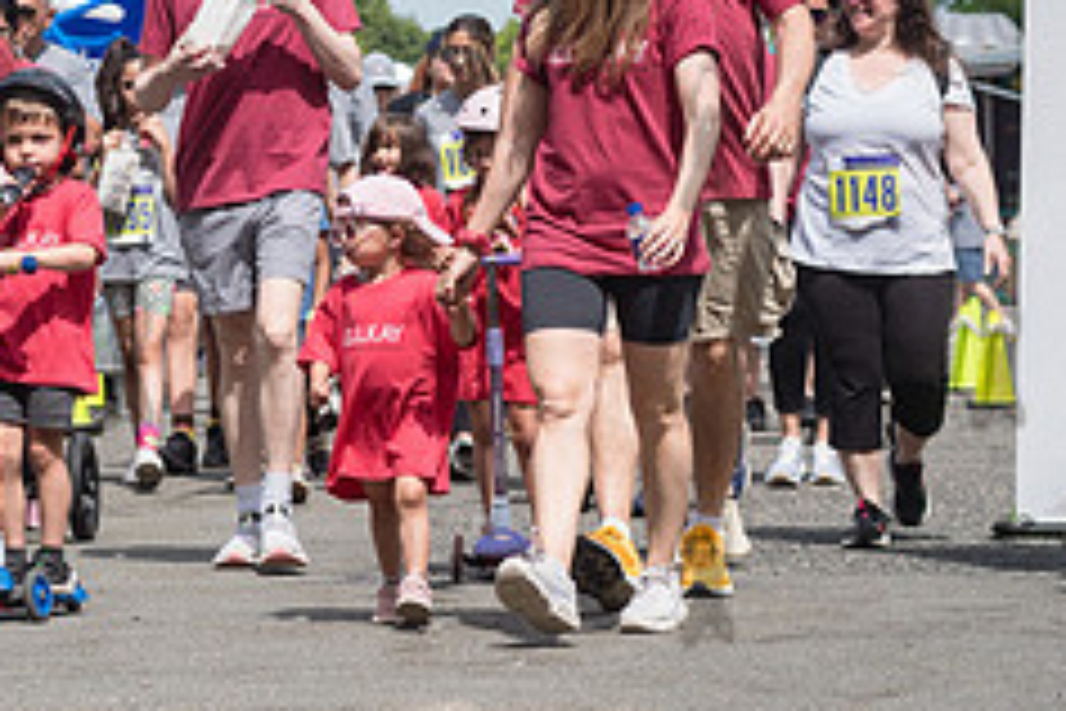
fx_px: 6040
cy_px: 349
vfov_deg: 6.7
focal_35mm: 204
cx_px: 126
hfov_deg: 10.0
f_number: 4.5
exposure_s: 1/1600
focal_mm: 80
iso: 250
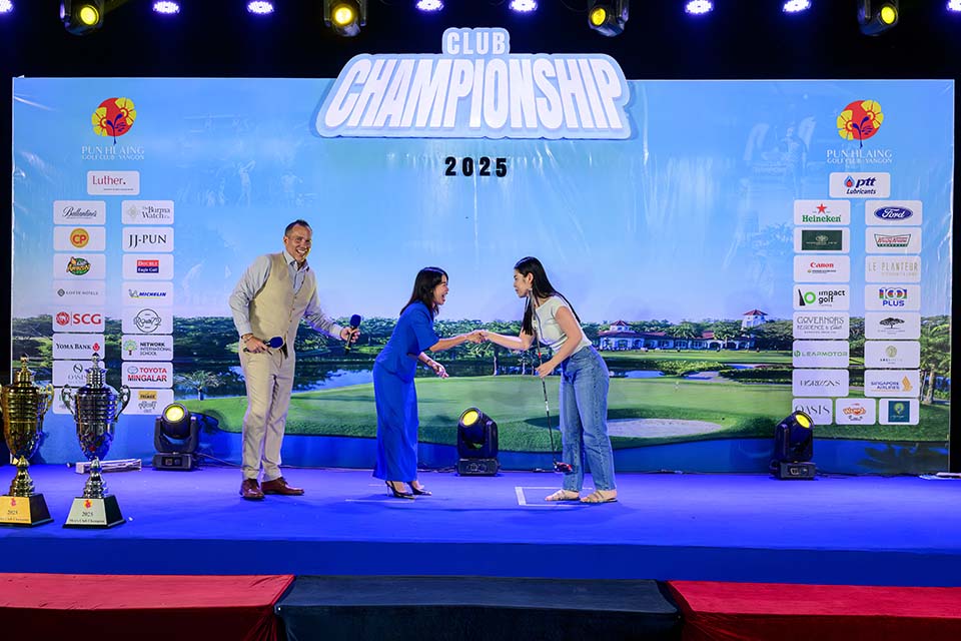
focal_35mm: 41
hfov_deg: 47.4
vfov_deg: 32.6
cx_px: 480
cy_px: 320
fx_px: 1094
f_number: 6.3
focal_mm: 41
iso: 1600
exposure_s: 1/200
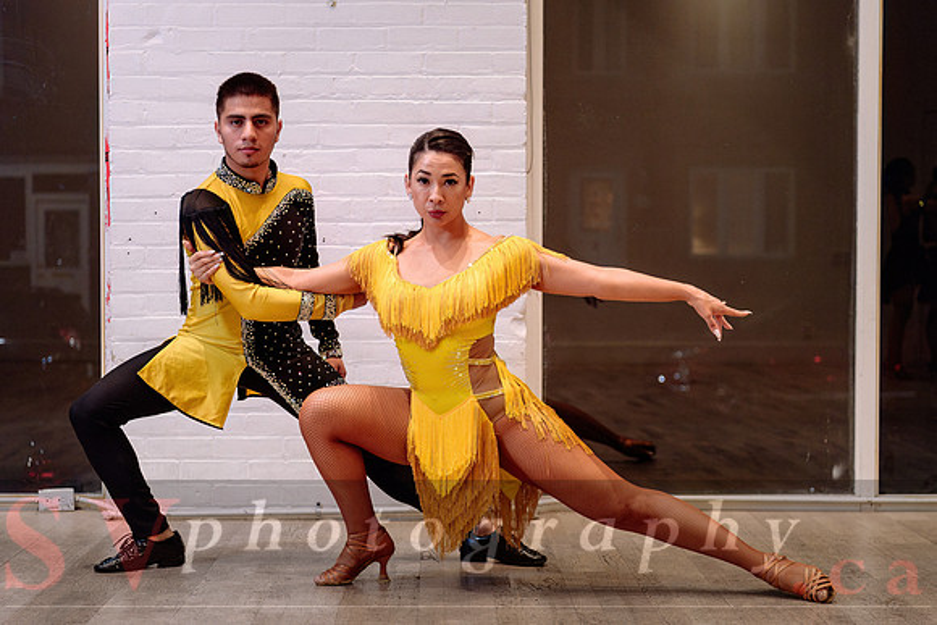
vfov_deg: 21.2
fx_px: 1671
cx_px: 451
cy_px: 325
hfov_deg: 31.3
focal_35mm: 64
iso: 640
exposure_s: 1/100
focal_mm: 58
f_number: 2.8
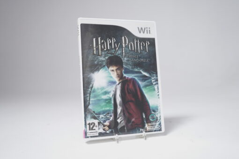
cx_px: 120
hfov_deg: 53.1
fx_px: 239
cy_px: 80
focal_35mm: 36
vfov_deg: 36.9
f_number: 5.6
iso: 125
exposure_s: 1/3
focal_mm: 36
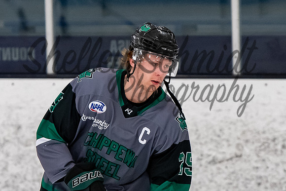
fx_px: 5044
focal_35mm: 635
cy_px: 72
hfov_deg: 3.2
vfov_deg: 2.2
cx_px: 141
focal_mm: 200
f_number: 3.5
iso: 2500
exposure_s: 1/800
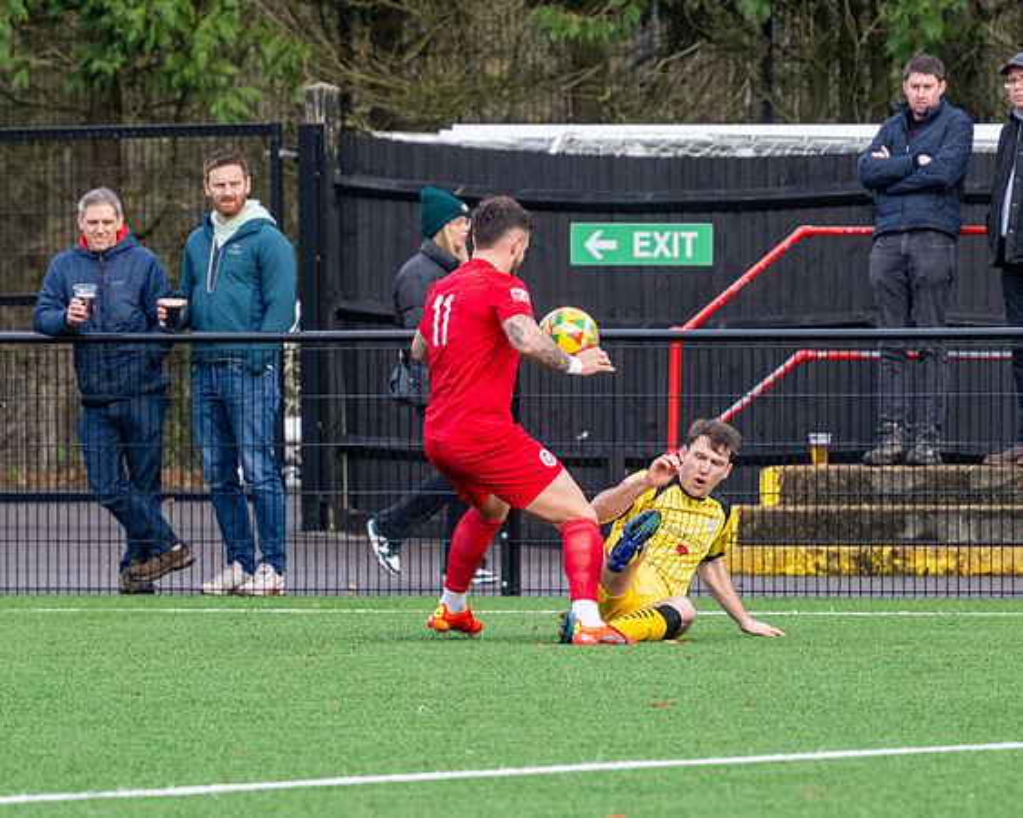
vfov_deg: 3.1
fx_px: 15342
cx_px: 579
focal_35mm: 507
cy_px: 386
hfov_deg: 3.8
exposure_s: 1/1600
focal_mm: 180
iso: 800
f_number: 4
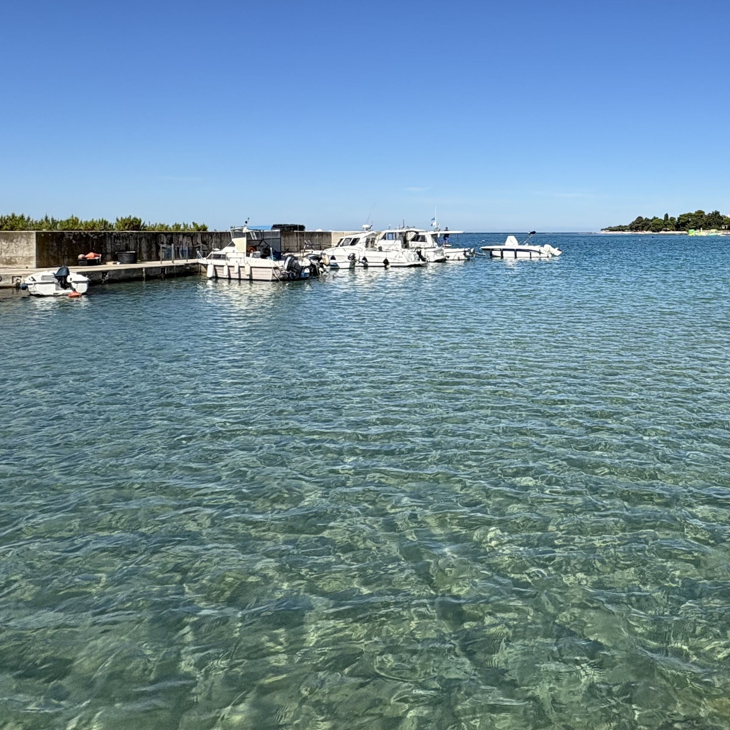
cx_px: 595
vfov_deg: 54.4
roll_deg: +0.6
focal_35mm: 29
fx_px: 692
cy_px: 237
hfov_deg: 51.7
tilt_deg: +0.1
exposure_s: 1/3106
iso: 50
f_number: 2.2
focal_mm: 2.22
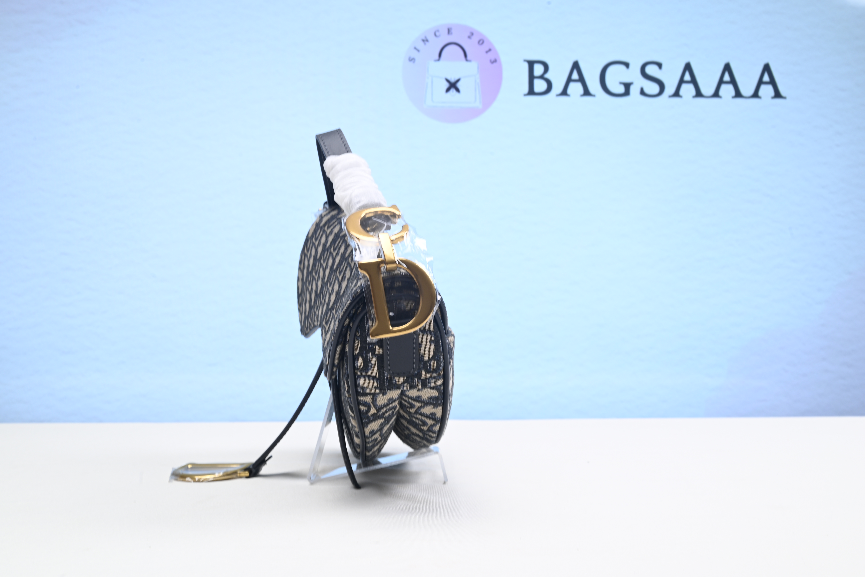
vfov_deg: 35.1
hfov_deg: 50.7
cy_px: 288
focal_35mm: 38
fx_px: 913
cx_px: 432
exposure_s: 1/2
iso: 100
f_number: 16
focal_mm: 38
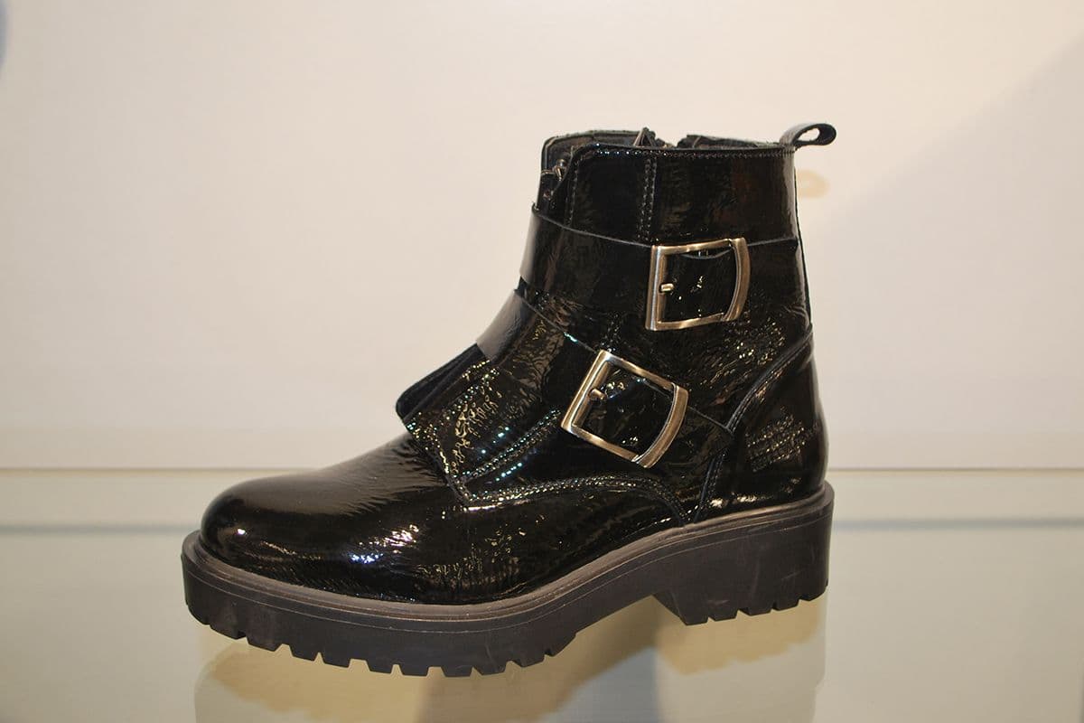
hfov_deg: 53.1
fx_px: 1084
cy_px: 362
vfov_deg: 36.9
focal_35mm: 36
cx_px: 542
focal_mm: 24
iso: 200
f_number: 4.2
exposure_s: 1/60
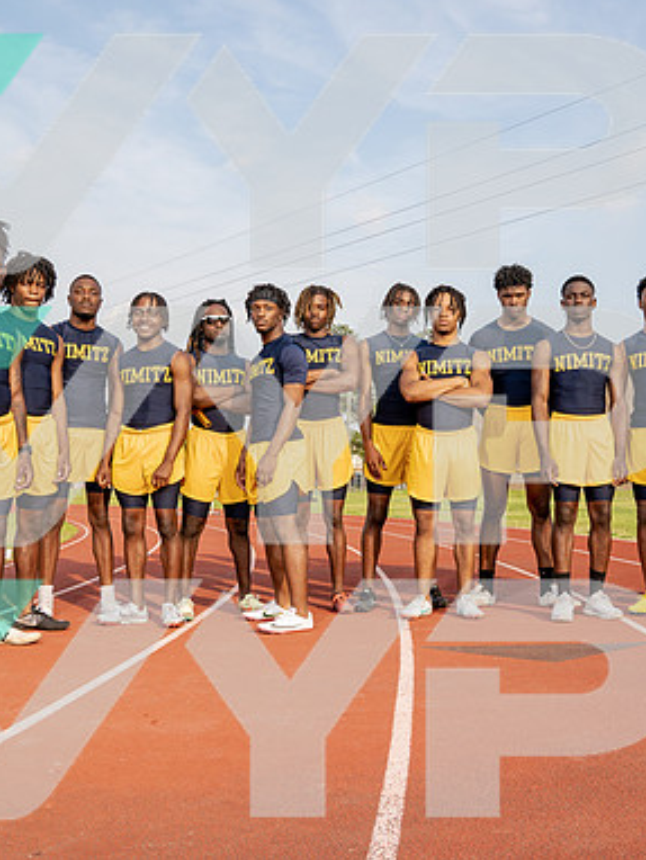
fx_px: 870
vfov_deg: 52.6
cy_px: 427
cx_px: 389
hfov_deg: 40.5
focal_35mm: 35
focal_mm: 24
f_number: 5
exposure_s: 1/250
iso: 100
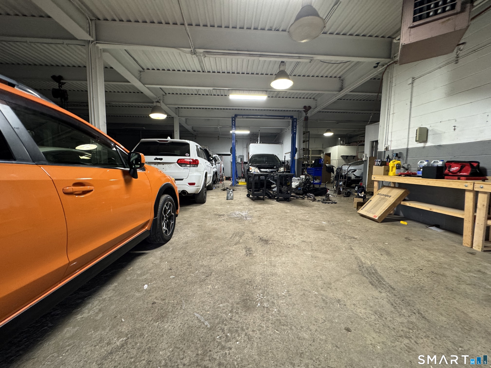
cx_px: 246
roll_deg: +2.5
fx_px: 199
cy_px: 184
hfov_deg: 102.1
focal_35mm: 14
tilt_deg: -2.4
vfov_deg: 85.7
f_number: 2.2
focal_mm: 2.22
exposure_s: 1/60
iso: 200
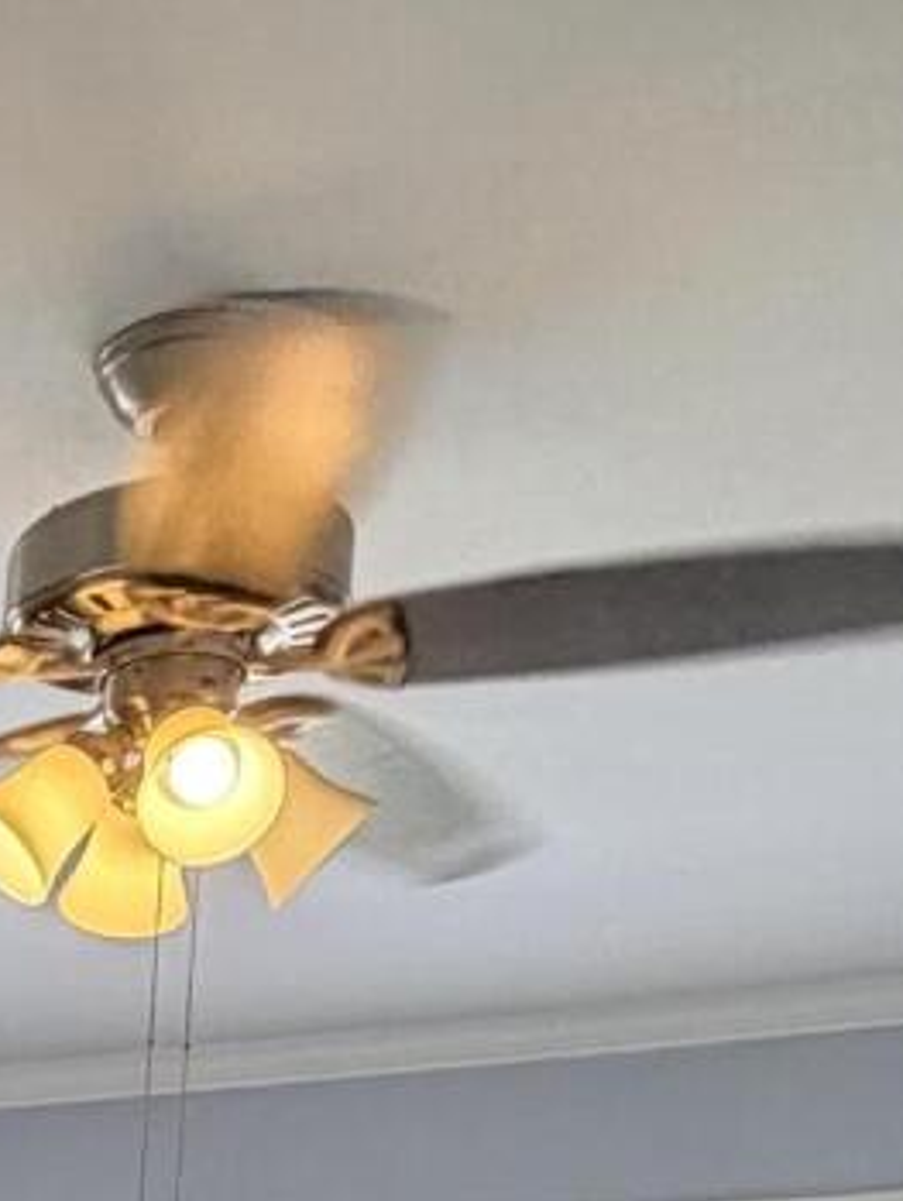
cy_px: 1891
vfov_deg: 20.3
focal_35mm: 80
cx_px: -755
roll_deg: -3.0
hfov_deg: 15.6
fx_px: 2779
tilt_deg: -2.3
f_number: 2.2
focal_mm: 2.22
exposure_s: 1/120
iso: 125
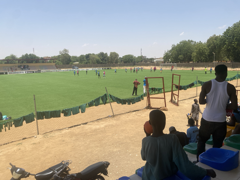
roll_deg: +1.3
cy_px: 90
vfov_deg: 53.1
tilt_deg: -8.1
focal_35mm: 26
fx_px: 180
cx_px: 120
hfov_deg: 67.3
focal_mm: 4.25
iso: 32
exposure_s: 1/3401
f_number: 1.8
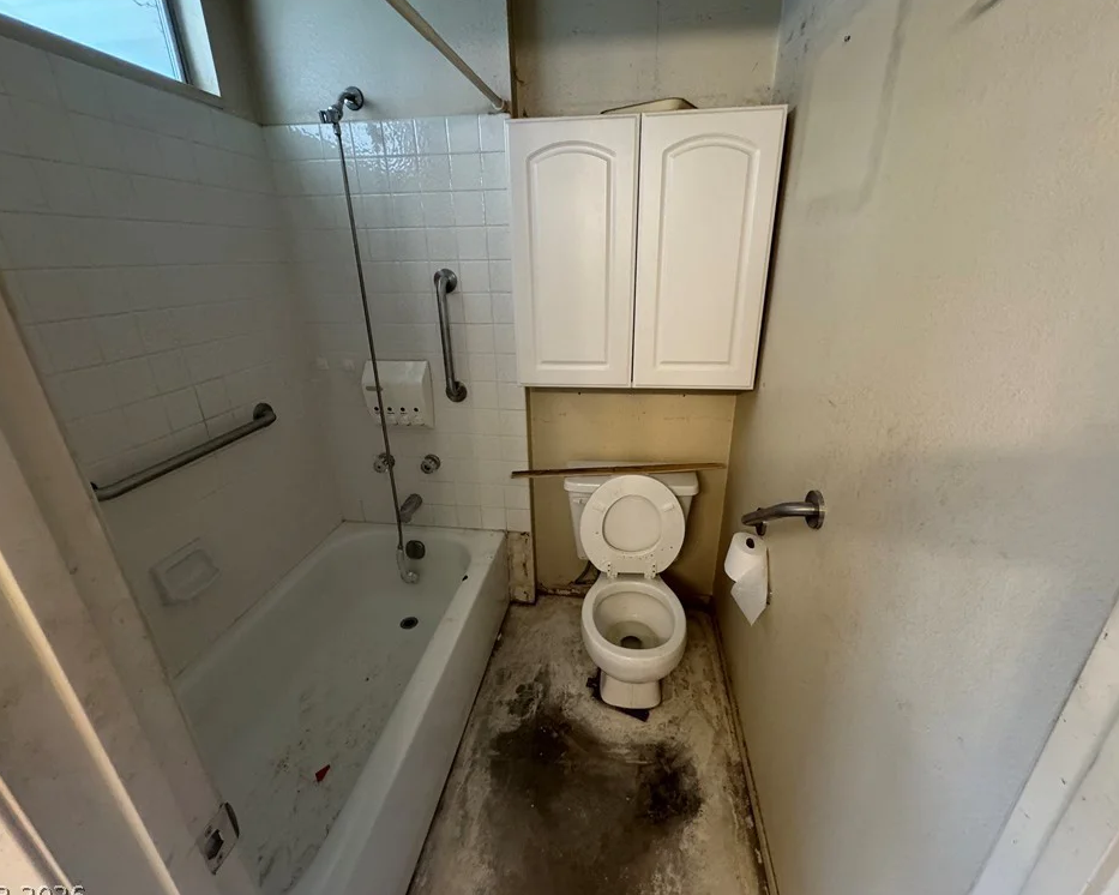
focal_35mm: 15
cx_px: 568
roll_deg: +0.5
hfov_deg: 96.8
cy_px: 455
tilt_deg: -23.8
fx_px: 497
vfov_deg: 84.0
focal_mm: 2.22
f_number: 2.2
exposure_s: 1/60
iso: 250
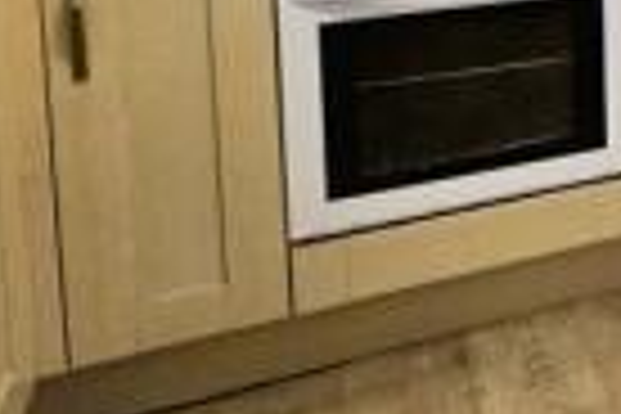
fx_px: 983
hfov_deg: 24.1
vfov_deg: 20.9
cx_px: 1015
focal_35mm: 57
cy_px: -173
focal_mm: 2.2
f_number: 2.2
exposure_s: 1/50
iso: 250
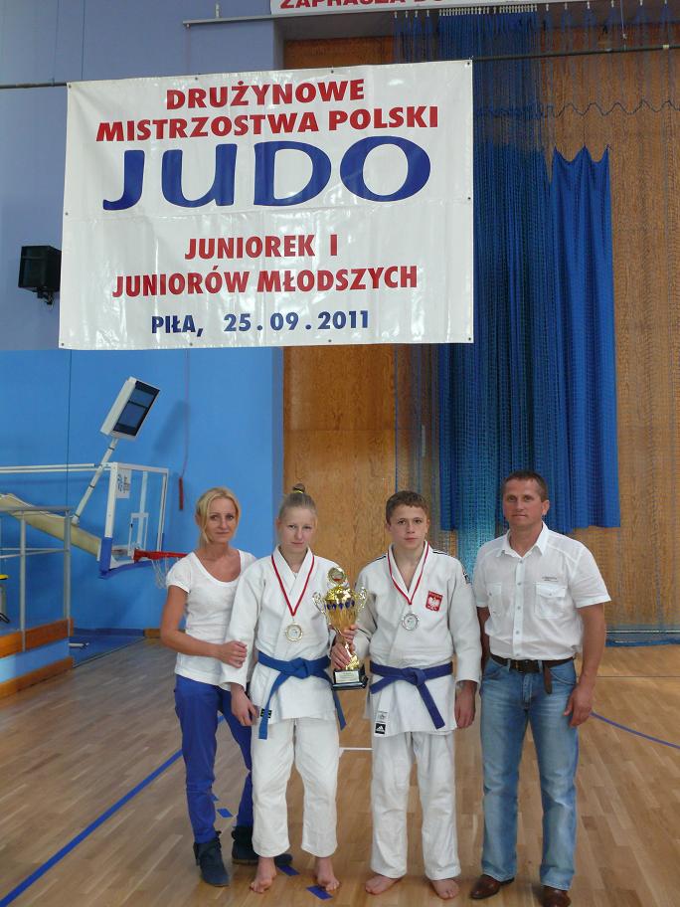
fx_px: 1021
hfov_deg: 36.8
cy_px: 454
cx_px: 340
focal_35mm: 39
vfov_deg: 47.9
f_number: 2.8
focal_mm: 8.3
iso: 200
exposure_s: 1/25
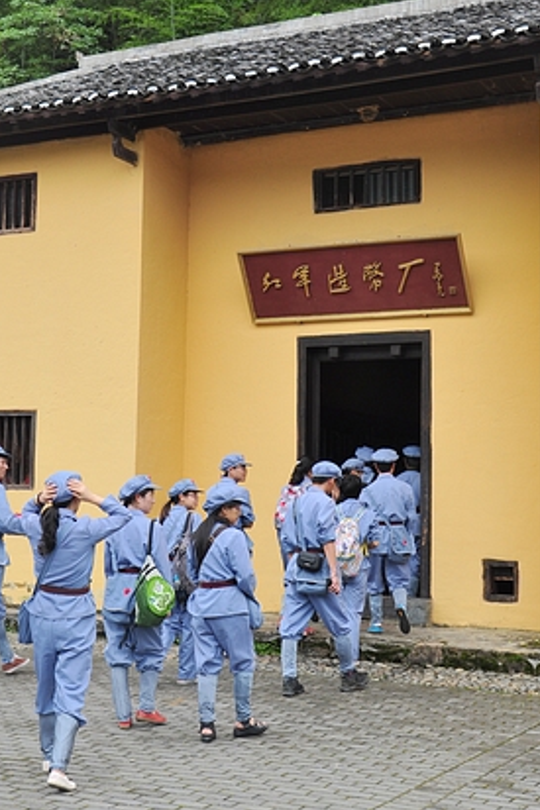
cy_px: 373
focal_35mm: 61
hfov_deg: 22.2
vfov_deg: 32.9
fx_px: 1374
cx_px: 221
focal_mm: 28
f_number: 8
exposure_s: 1/200
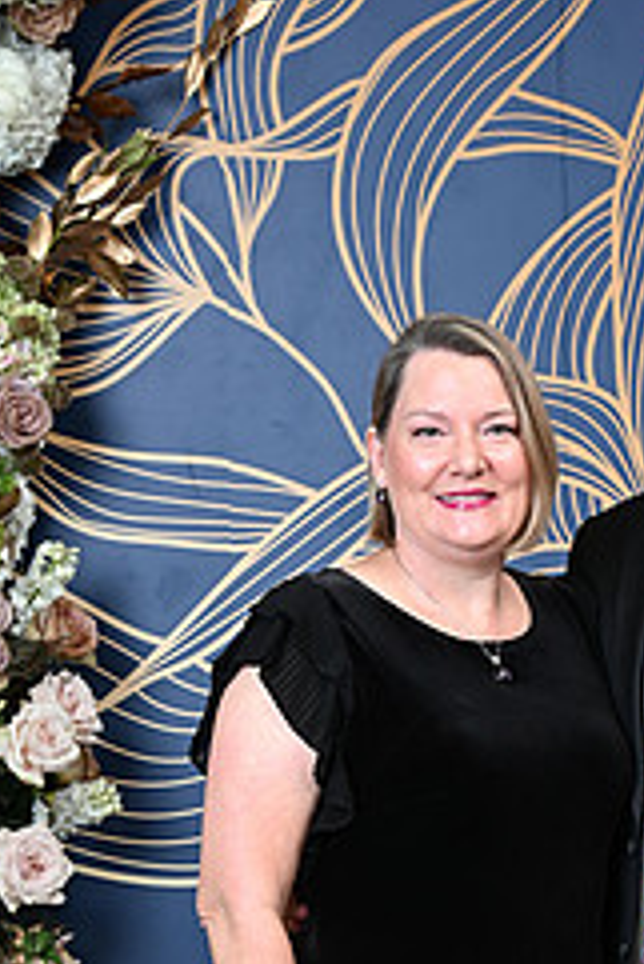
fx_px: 3617
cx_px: 582
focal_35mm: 135
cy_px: 1112
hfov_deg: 10.1
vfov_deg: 14.7
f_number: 5.6
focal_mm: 56
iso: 125
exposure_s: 1/125
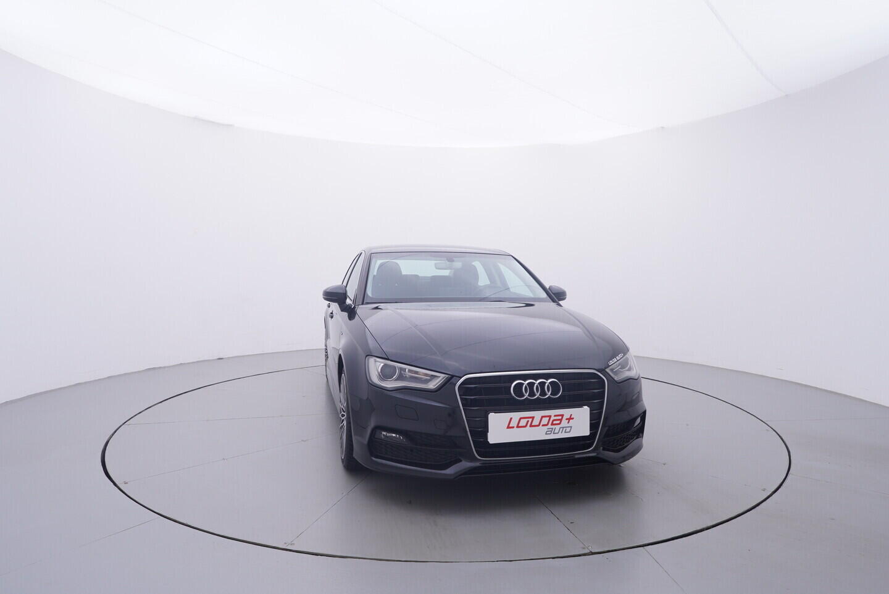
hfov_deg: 77.3
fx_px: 556
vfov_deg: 56.2
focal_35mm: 22
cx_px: 444
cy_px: 297
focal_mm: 15
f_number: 5
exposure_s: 1/80
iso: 200
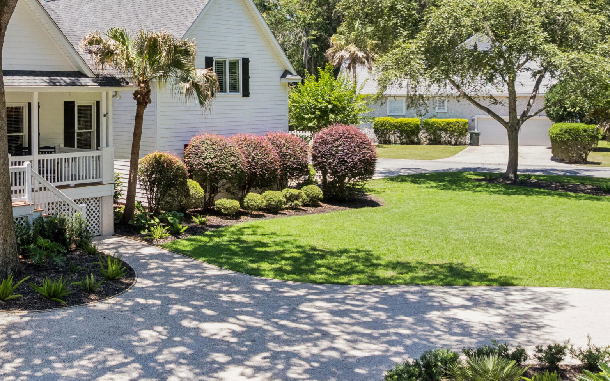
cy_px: 142
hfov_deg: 43.6
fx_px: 715
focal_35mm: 43
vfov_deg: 29.7
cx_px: 107
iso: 100
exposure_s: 1/640
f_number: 2.8
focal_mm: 8.38
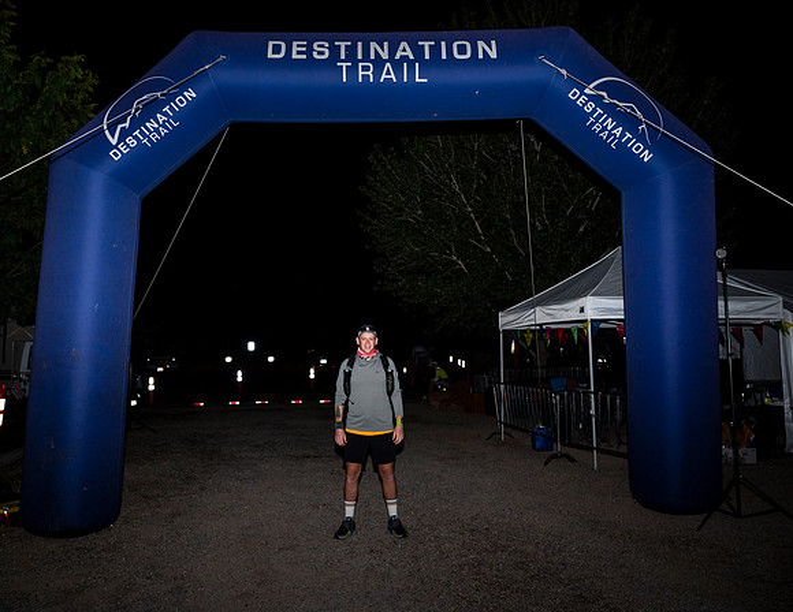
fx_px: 626
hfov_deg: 64.6
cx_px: 370
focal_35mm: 27
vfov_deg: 52.1
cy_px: 306
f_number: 4
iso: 320
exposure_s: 1/125
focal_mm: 24.5
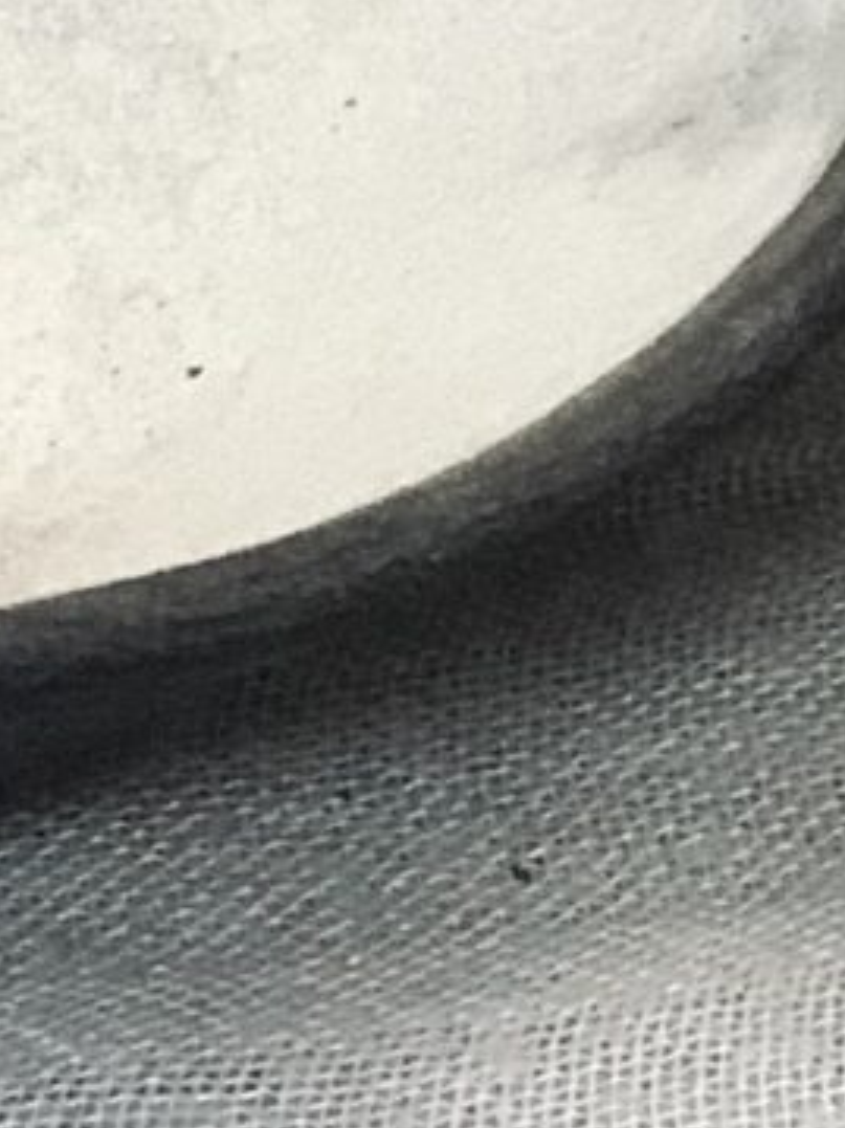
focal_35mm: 371
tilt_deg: -28.2
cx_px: 1024
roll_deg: -5.7
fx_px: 12082
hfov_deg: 4.0
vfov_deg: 5.3
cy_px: -1034
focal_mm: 6
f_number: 2.4
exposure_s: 1/122
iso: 100
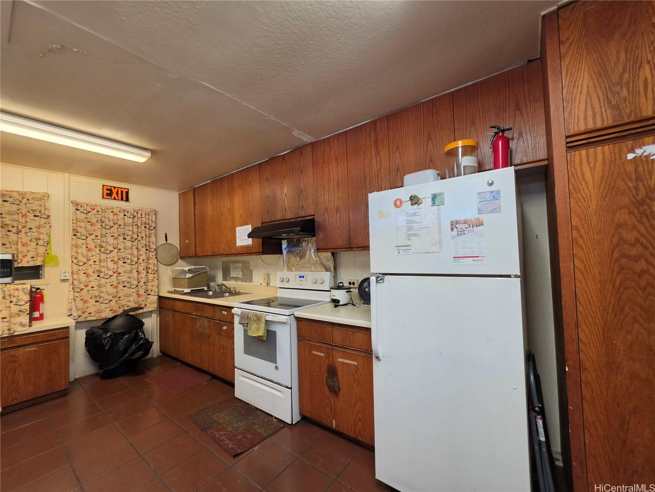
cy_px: 246
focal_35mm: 13
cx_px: 328
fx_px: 246
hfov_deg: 106.2
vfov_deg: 89.9
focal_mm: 2.2
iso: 200
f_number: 1.9
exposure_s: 1/60
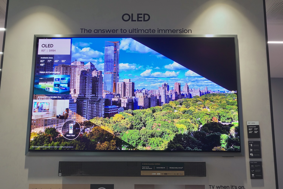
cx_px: 142
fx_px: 307
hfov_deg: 49.6
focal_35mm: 39
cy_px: 94
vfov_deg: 34.2
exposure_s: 1/80
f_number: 2.8
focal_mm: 14.3
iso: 200
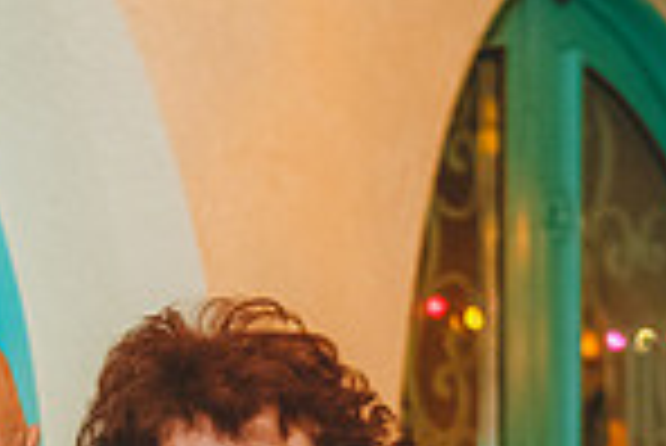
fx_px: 2444
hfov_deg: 15.1
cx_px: -63
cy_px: 819
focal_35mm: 132
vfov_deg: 9.8
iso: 1600
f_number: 2.8
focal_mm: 32
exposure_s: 1/60
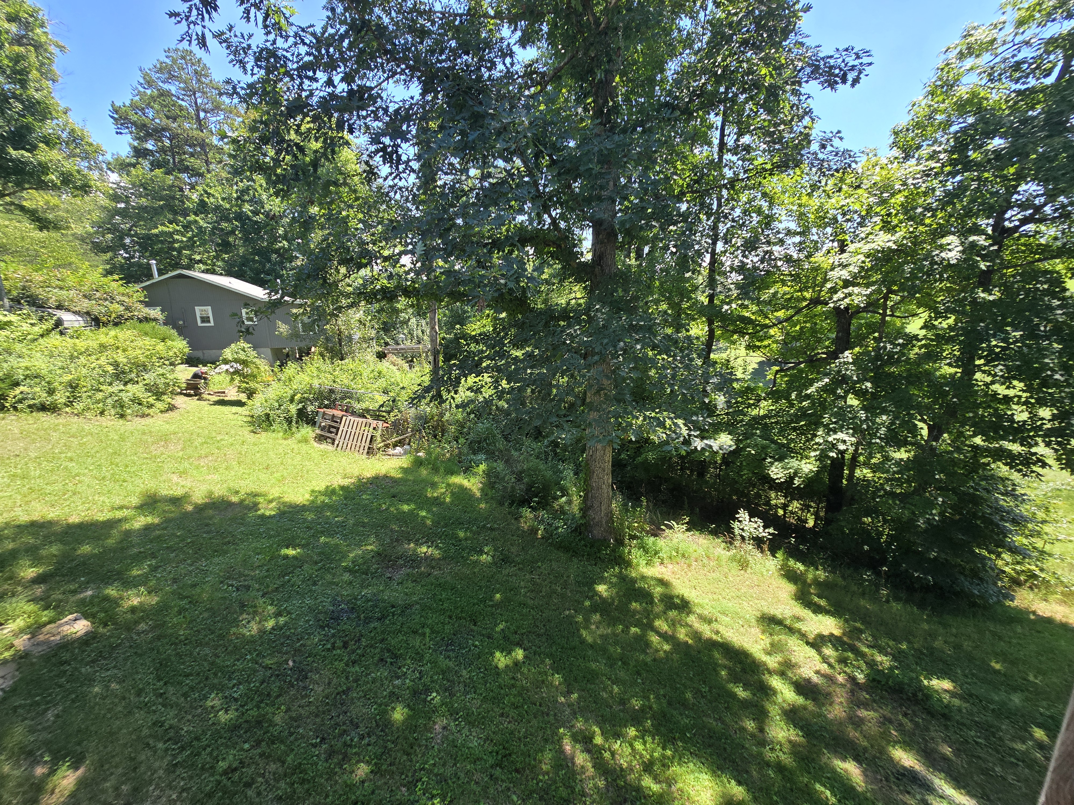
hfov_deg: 106.2
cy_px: 402
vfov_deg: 89.9
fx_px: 403
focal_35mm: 13
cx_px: 537
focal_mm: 2.2
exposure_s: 1/533
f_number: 2.2
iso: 50
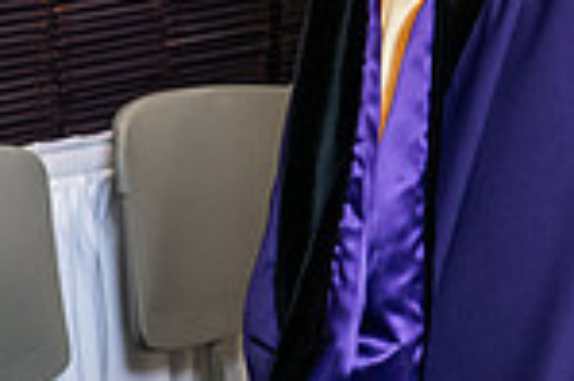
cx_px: 932
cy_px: -360
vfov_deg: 5.2
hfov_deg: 7.8
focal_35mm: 257
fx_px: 4093
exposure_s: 1/200
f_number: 5
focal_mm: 66
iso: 2500
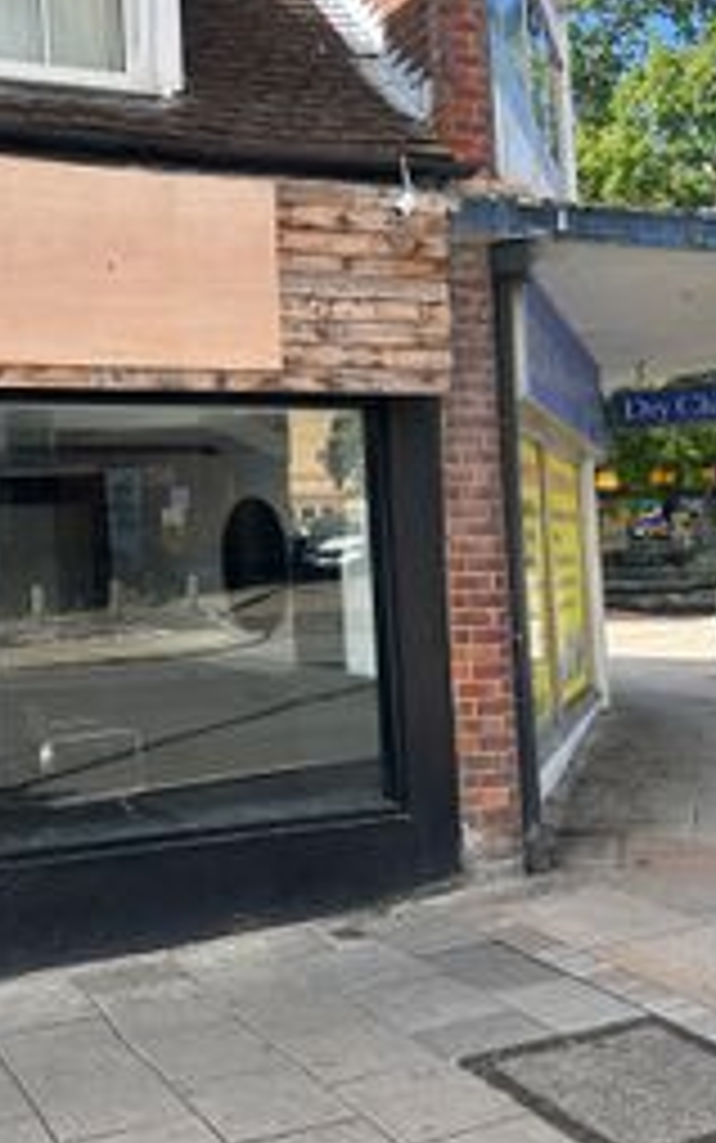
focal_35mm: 40
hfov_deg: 31.1
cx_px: 126
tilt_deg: +3.8
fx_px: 1247
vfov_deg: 49.1
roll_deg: +1.9
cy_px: 490
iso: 80
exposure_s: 1/1131
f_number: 1.78
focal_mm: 6.86
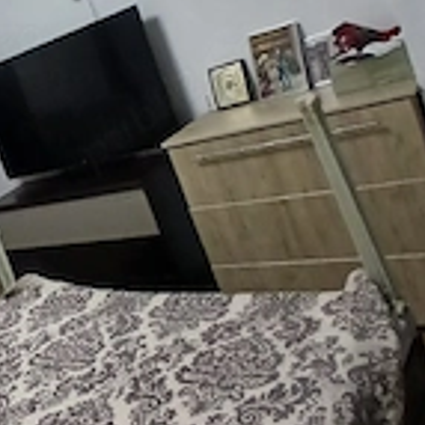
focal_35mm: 42
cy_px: 131
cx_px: 6
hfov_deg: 36.3
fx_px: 583
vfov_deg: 39.4
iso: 125
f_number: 2.2
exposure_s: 1/33.3
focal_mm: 1.4
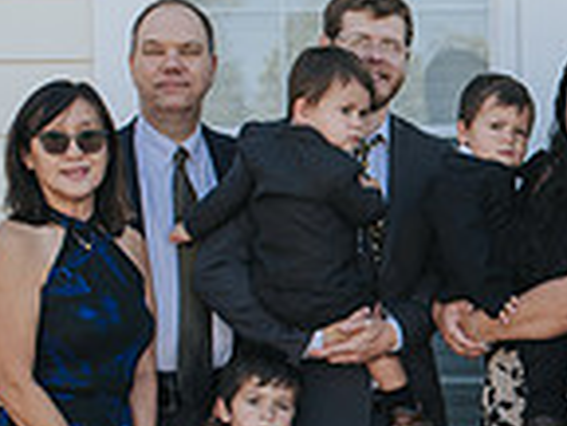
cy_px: 415
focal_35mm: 155
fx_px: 2539
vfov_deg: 9.5
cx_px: 802
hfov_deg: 12.2
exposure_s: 1/400
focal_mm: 35
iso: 140
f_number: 3.5
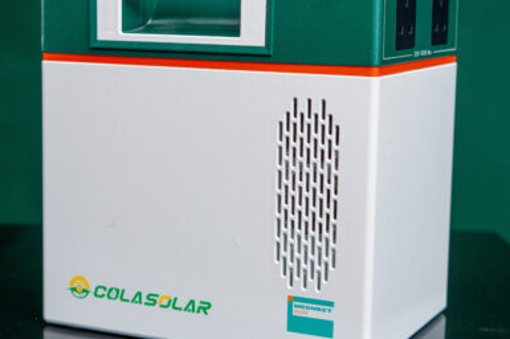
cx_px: 224
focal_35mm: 78
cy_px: 162
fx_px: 1104
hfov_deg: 26.0
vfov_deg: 17.5
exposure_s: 1/200
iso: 200
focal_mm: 50
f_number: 4
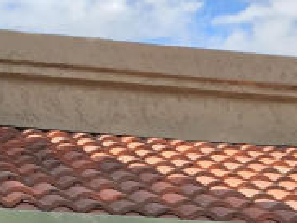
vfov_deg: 8.5
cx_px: 387
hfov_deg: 11.8
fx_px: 1400
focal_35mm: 163
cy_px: 505
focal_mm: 4.15
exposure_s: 1/836
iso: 25
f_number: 2.2
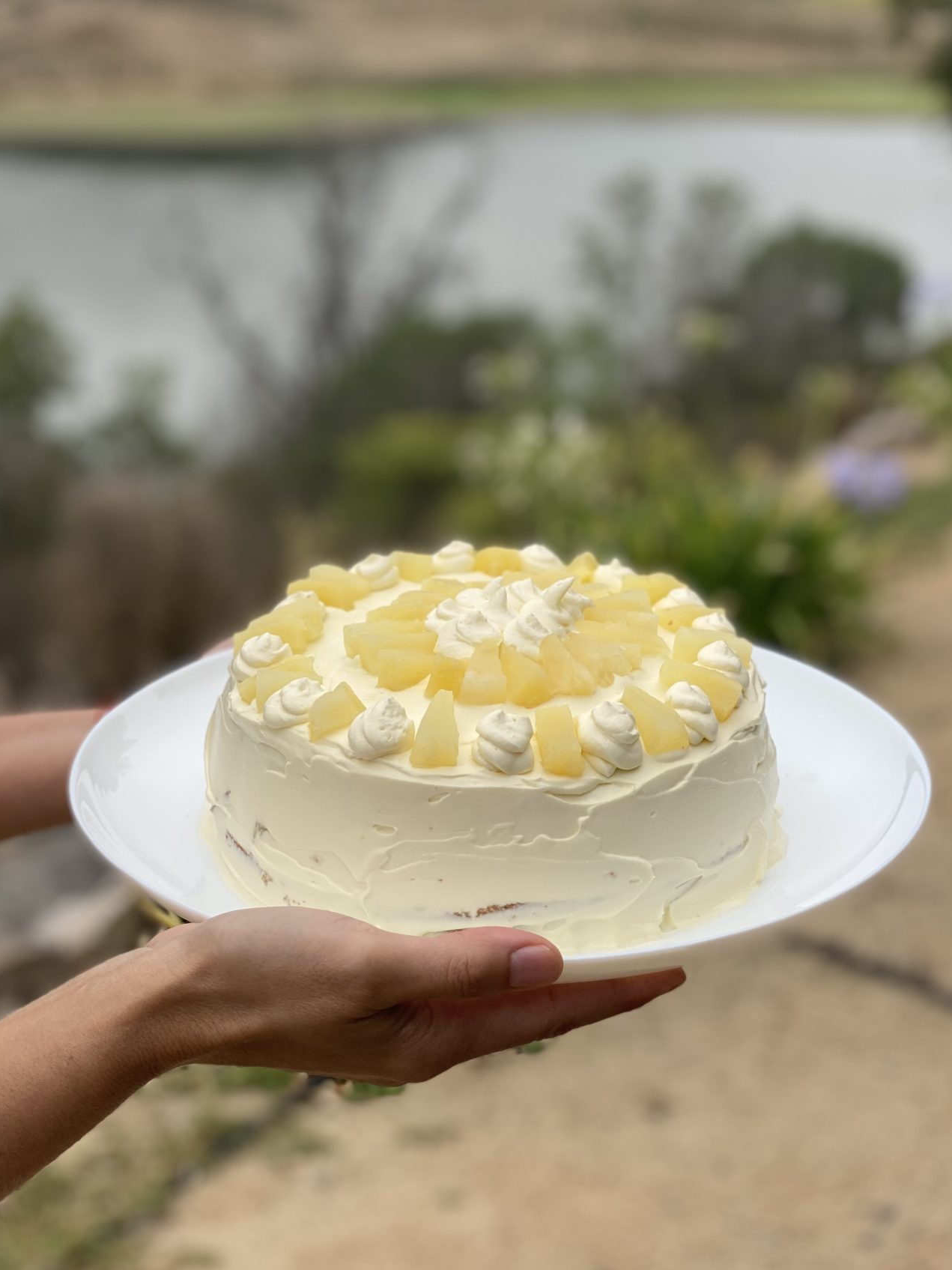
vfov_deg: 35.5
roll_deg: -1.1
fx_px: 1980
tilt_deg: -19.0
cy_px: 635
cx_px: 479
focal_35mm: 54
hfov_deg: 27.0
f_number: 2
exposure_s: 1/516
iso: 20
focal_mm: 6
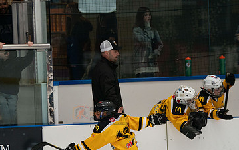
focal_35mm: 344
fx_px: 2242
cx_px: 101
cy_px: 115
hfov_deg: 6.1
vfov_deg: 3.8
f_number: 3.2
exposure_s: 1/2000
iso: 2500
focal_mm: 209
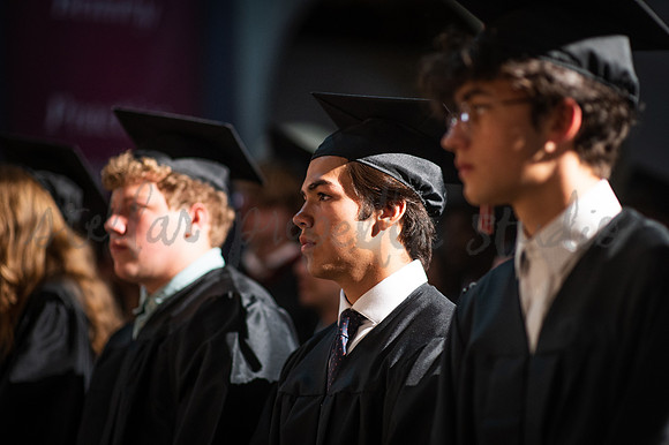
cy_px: 222
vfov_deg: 16.1
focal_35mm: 85
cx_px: 334
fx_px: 1579
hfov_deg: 23.9
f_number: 1.6
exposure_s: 1/250
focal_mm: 85
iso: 2000
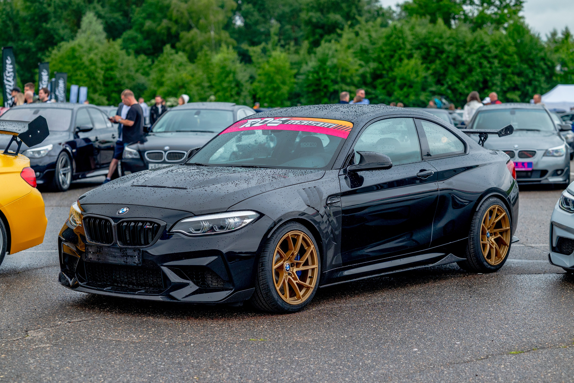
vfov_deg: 15.6
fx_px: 1398
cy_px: 192
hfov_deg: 23.2
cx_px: 285
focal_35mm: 88
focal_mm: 85
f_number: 3.5
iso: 400
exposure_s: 1/800
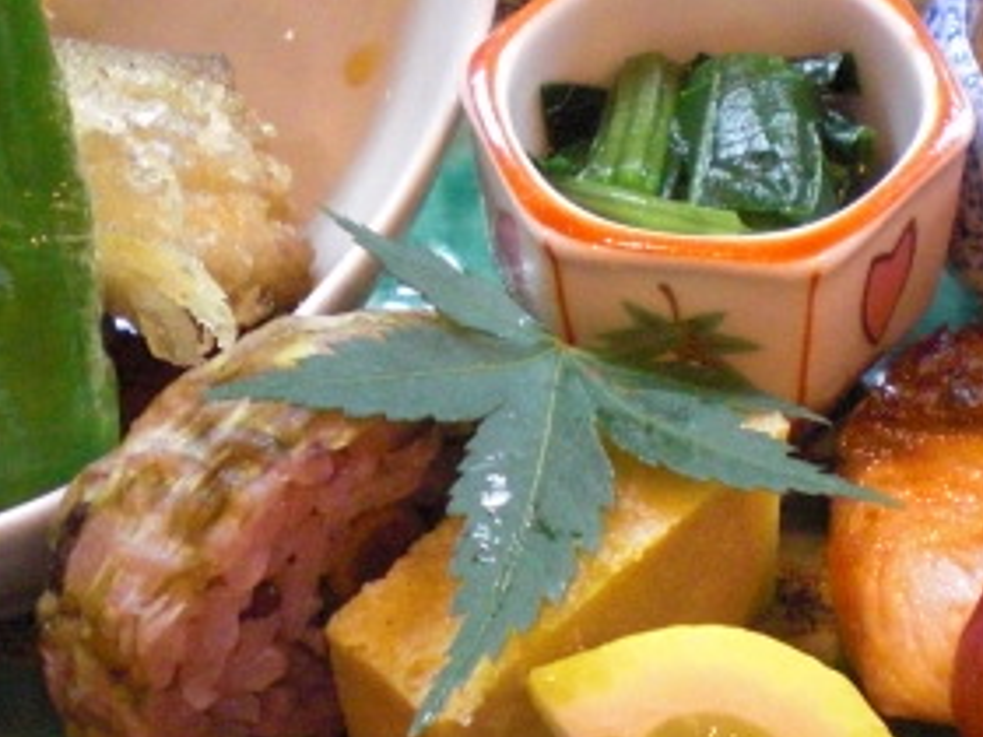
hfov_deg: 22.5
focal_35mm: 87
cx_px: 611
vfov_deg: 17.0
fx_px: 2471
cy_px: 418
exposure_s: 1/30
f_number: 3.1
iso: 800
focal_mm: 6.3
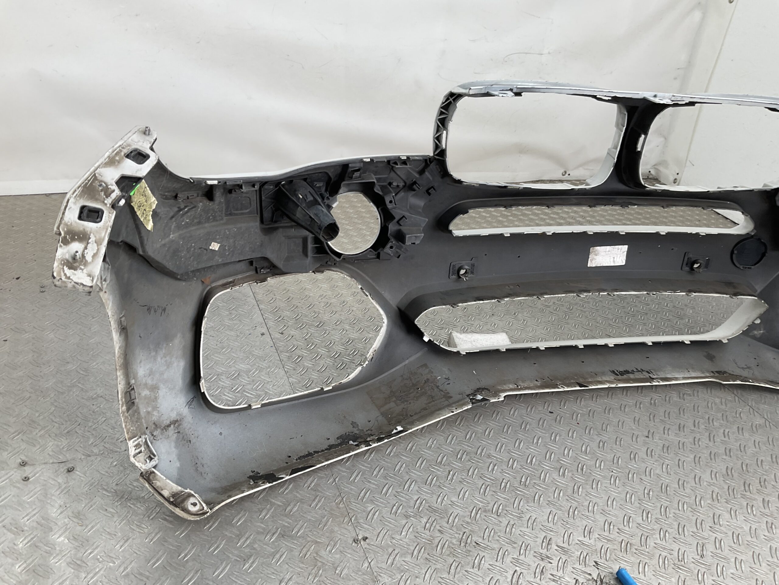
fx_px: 653
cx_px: 390
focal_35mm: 29
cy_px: 292
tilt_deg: -26.8
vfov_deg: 48.2
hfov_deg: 61.7
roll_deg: -10.8
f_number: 1.8
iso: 16
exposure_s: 1/110
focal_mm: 3
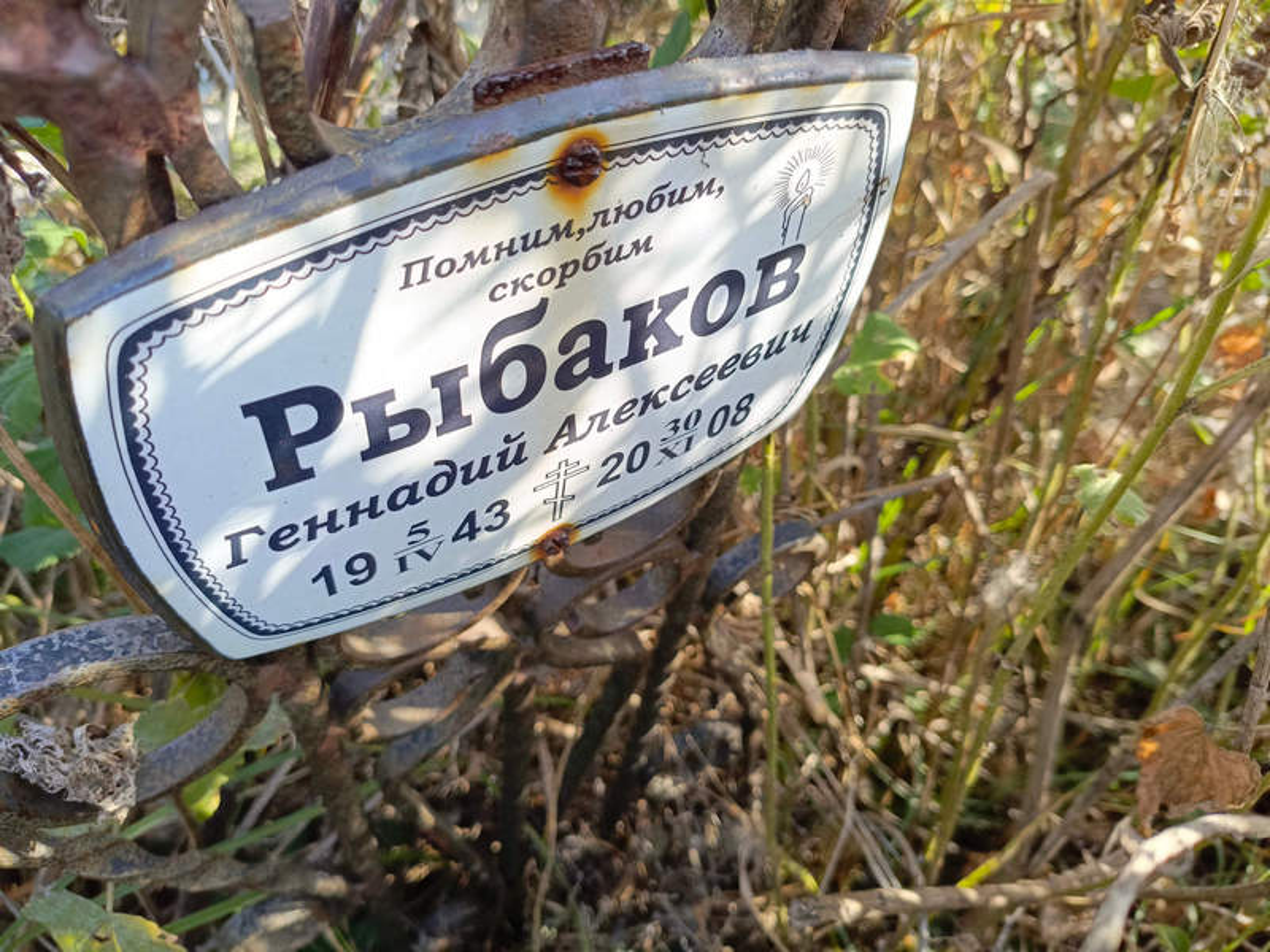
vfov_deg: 54.9
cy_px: 476
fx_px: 917
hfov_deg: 69.4
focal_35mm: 25
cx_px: 635
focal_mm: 4.76
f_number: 1.69
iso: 108
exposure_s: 1/175
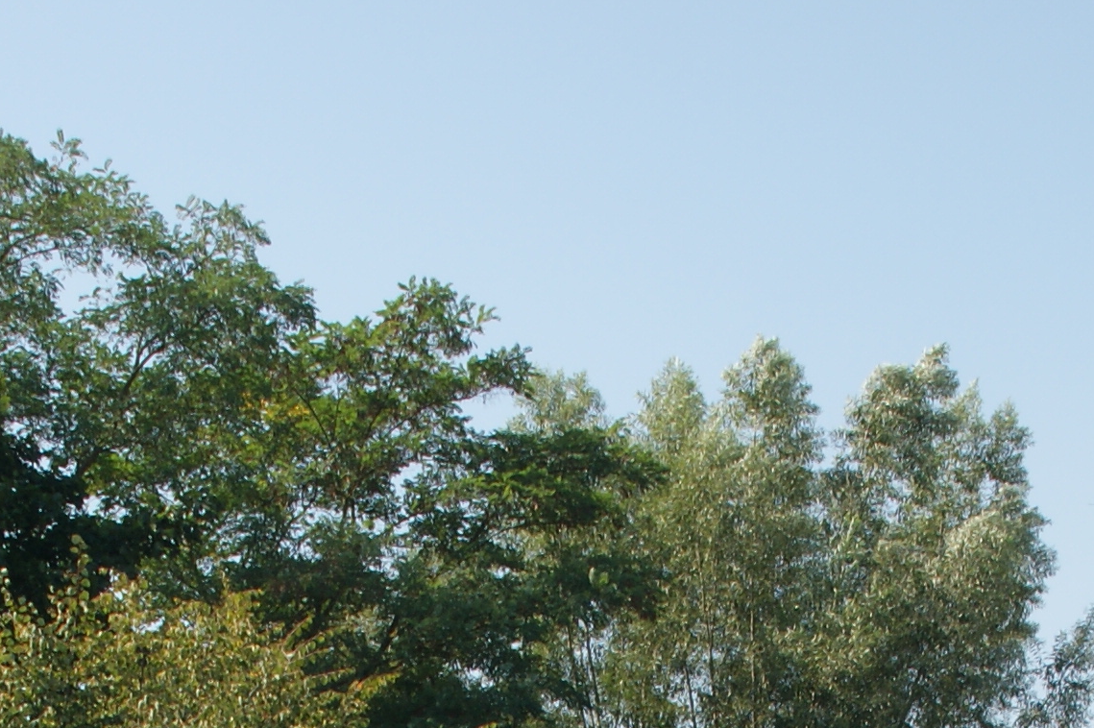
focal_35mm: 133
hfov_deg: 15.4
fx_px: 4039
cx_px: 612
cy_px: 1197
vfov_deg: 9.9
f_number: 10
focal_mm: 22
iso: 100
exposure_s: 1/125
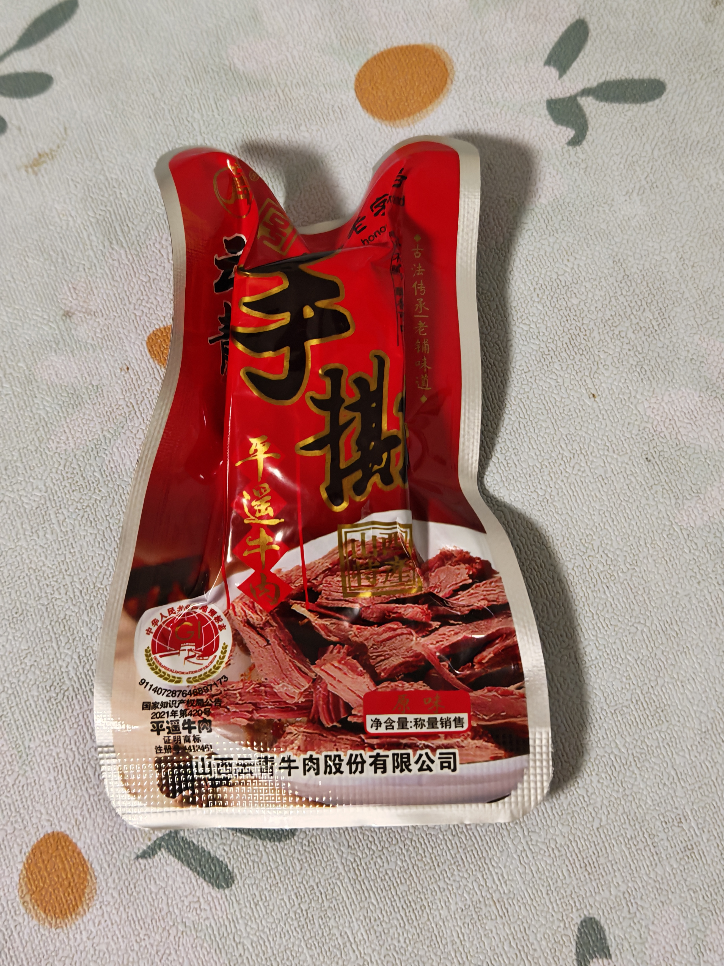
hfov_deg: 26.1
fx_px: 1562
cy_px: 407
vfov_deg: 34.3
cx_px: 336
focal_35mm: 56
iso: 640
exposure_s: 1/33
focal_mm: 6.67
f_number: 1.9
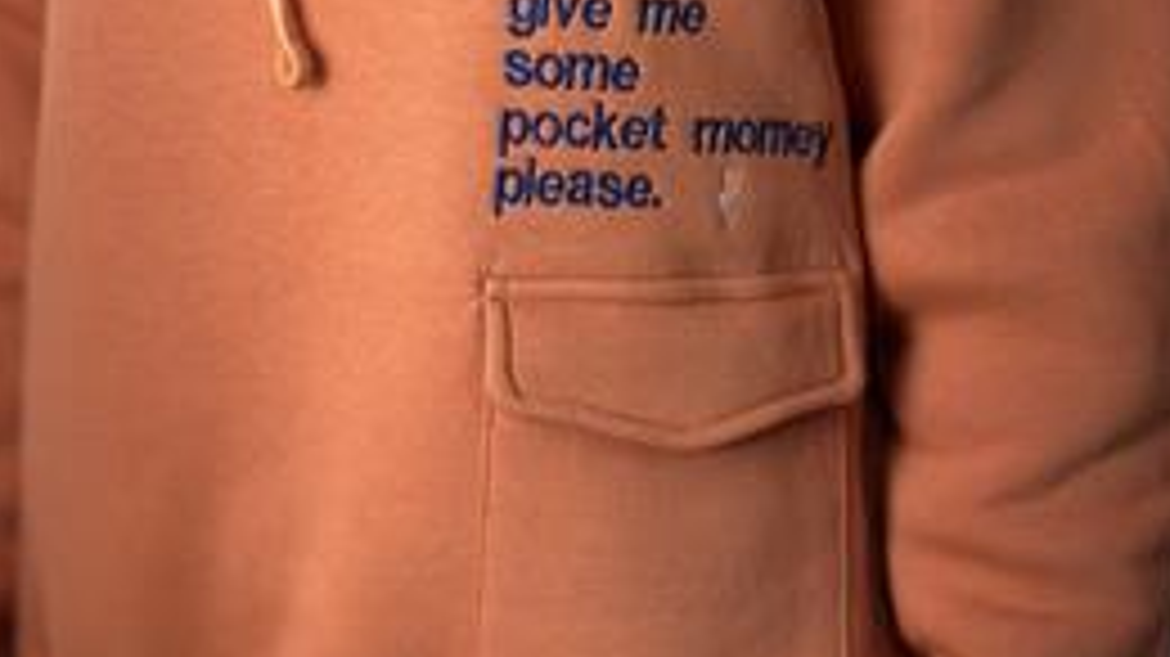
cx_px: 518
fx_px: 2574
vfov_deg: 14.4
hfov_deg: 25.6
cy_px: 115
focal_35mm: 83
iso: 64
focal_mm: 6.86
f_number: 1.78
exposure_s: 1/144
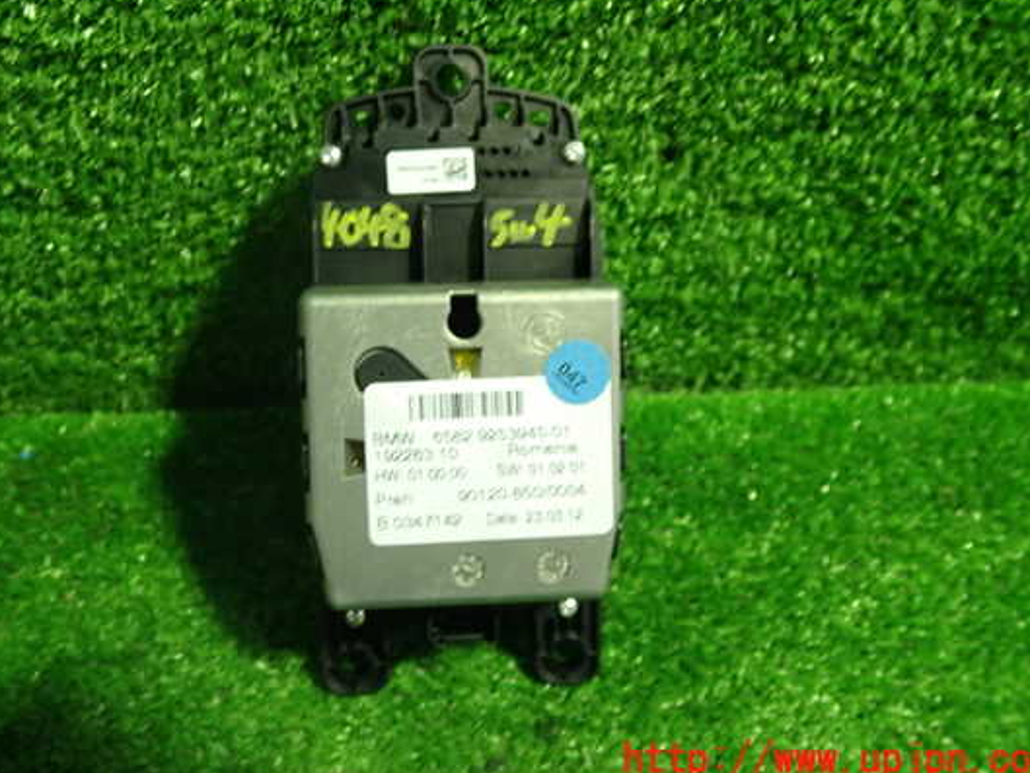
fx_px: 1012
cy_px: 347
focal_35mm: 34
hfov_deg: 53.9
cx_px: 479
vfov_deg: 41.8
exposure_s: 1/30
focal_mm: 5.4
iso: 250
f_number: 2.3
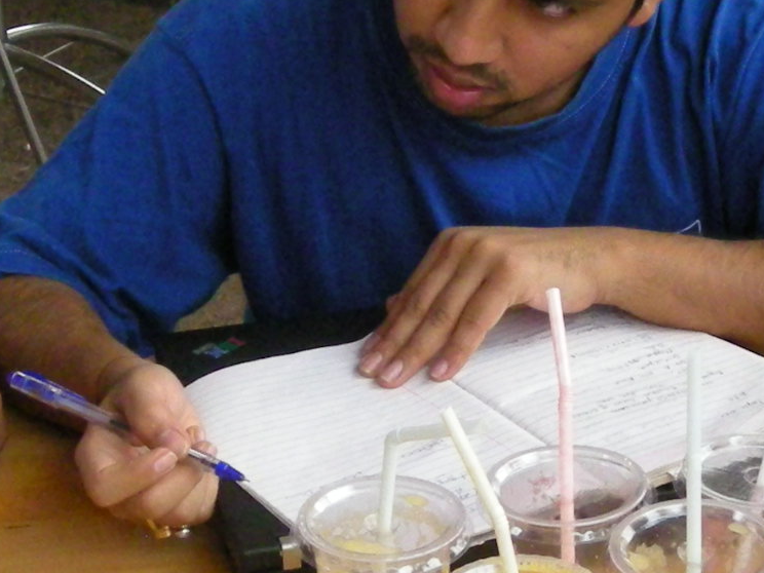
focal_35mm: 122
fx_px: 2693
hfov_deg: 16.1
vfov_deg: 12.1
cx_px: 462
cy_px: 249
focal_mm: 5.7
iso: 400
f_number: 2.8
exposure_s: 1/34.1
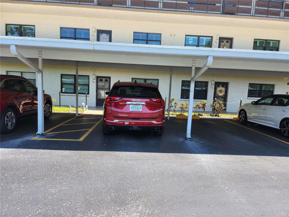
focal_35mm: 24
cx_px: 144
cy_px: 108
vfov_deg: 56.8
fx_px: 200
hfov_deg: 71.6
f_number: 1.8
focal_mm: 5
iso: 50
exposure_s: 1/657
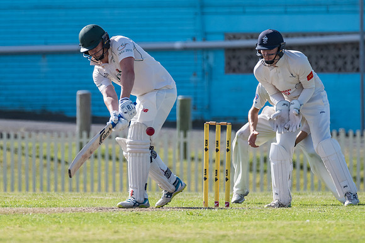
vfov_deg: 1.3
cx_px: 136
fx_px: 10494
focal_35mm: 1035
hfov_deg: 2.0
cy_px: 94
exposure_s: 1/2500
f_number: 7.1
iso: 800
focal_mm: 550
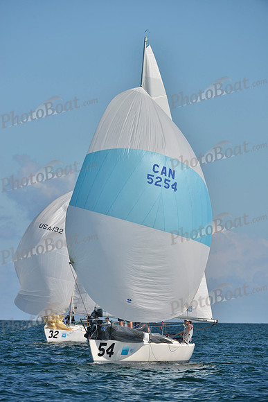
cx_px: 134
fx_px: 3125
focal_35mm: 280
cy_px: 201
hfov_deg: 4.9
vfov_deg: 7.4
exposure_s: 1/1250
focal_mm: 280
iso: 200
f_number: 7.1
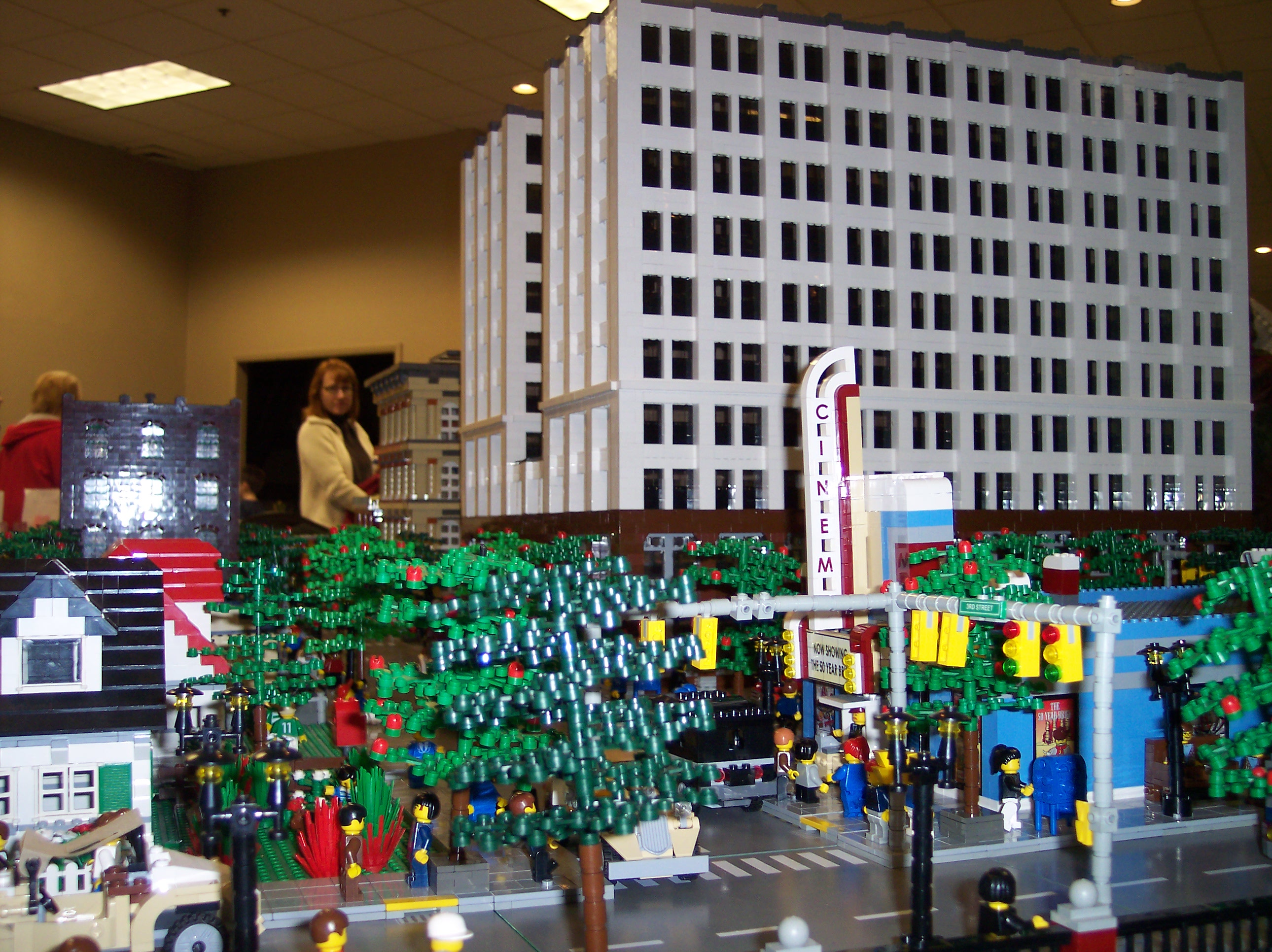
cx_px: 636
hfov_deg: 49.0
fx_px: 1396
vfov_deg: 37.7
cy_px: 476
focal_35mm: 38
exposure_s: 1/30
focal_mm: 8
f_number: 2.8
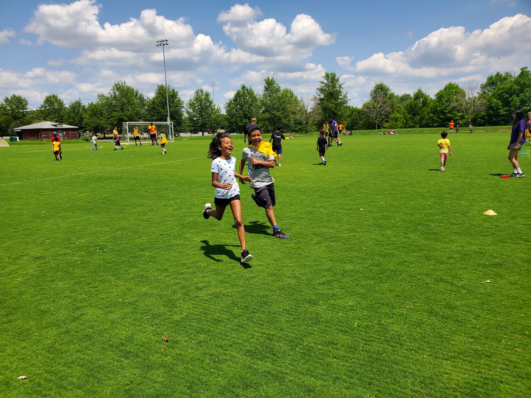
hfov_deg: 67.3
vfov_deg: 53.1
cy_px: 199
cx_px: 266
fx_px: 399
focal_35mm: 26
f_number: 2.4
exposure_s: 1/1732
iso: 50
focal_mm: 4.3
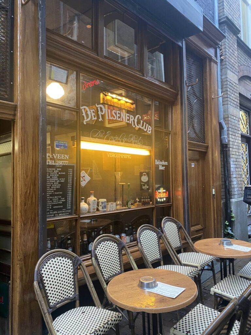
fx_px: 251
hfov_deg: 53.1
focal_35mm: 26
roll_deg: +0.3
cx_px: 126
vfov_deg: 67.3
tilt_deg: +4.8
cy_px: 168
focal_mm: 4.25
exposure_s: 1/50
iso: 320
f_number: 1.8
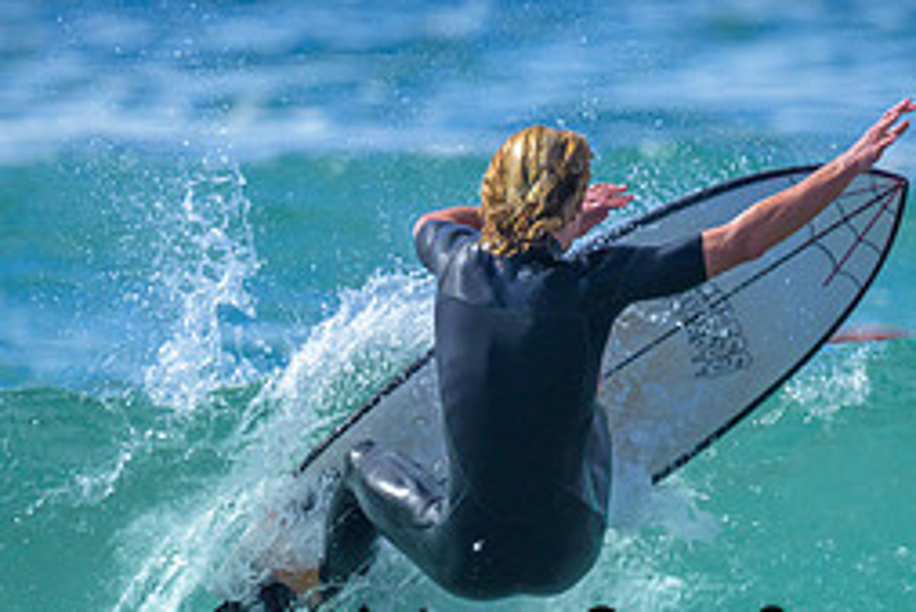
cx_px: 475
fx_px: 64179
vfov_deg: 0.5
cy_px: 411
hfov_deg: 0.8
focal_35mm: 2521
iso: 280
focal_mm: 800
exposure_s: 1/2000
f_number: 6.3
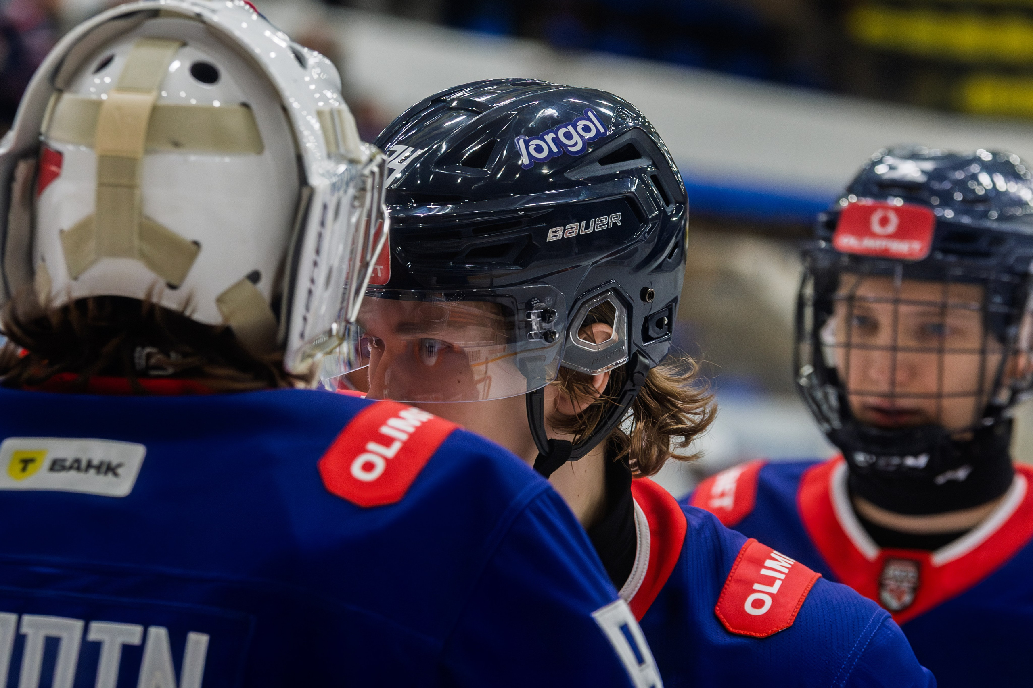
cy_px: 321
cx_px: 472
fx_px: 7843
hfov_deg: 7.5
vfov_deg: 5.0
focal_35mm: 273
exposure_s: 1/800
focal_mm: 150
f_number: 5
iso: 4000
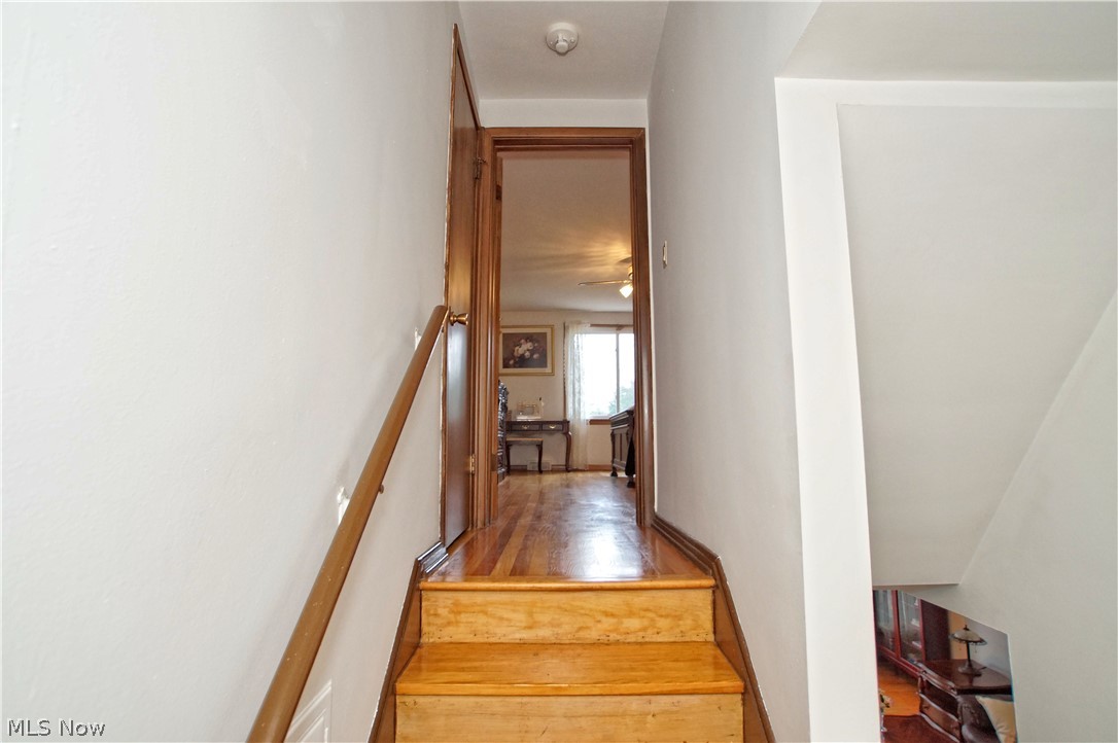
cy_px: 372
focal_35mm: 16
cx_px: 559
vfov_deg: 72.0
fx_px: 512
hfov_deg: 95.0
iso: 640
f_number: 4.5
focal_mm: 11
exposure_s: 1/100
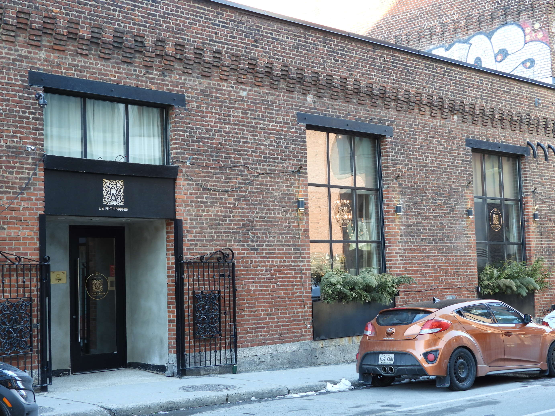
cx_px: 278
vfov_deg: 26.6
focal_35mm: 55
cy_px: 208
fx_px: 882
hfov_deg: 34.9
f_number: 3.5
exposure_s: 1/40
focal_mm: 9.8
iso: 100
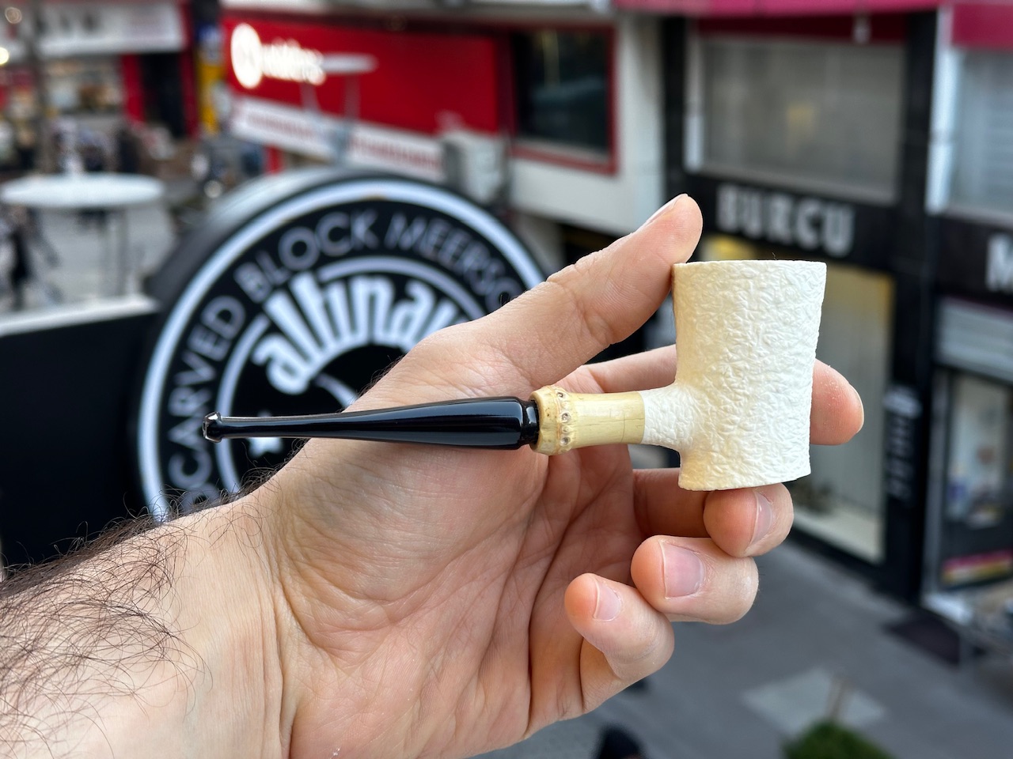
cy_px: 380
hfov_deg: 39.7
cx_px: 506
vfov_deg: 30.3
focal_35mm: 48
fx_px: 1405
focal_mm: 6.86
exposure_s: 1/121
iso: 80
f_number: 1.78
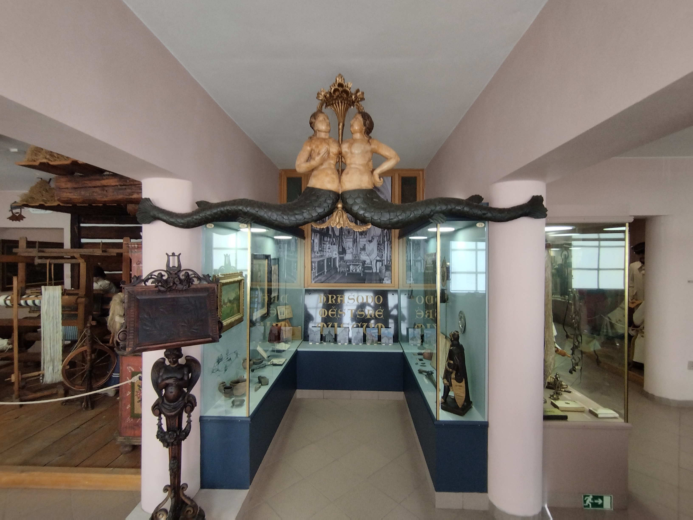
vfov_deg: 78.1
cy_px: 260
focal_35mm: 16
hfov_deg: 94.5
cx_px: 346
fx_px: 320
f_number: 2.2
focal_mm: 1.65
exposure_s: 1/30
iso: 60
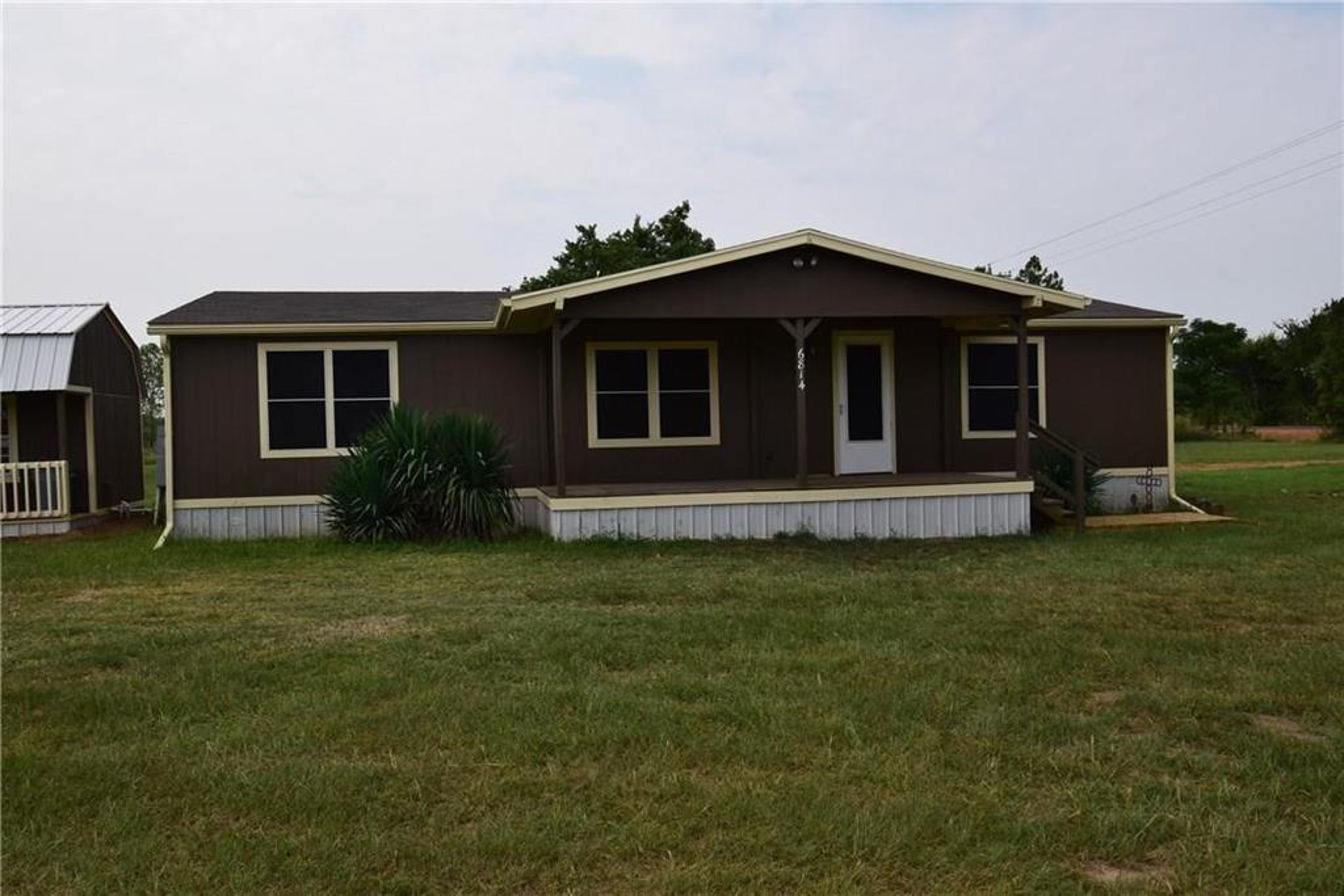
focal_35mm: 30
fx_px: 1120
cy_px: 448
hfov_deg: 61.9
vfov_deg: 43.6
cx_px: 672
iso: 400
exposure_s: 1/400
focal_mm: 20
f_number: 11
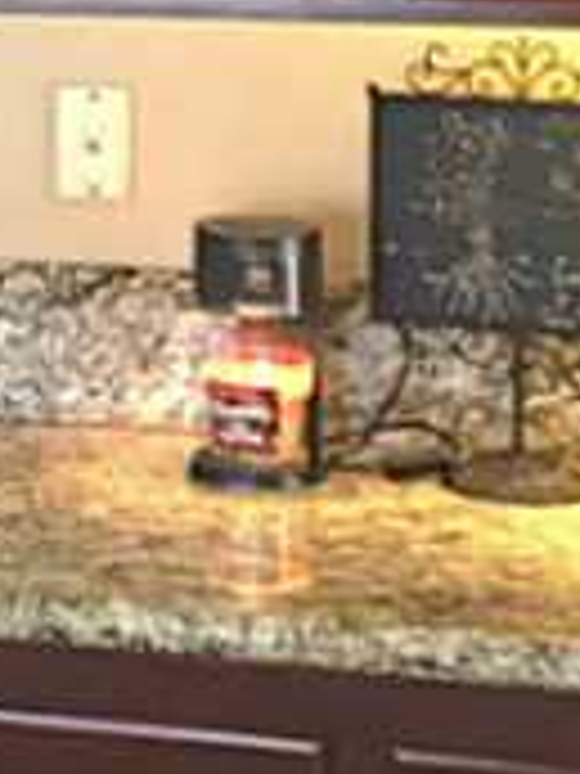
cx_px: -391
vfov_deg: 14.4
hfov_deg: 10.5
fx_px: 3016
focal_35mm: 135
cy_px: -14
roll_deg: +0.4
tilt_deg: -4.6
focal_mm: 4.15
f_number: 2.2
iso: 80
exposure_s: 1/30
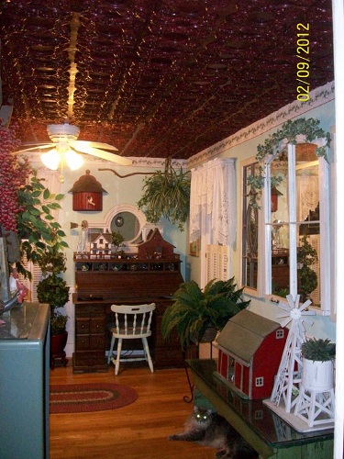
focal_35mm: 34
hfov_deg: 41.8
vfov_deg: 54.0
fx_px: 451
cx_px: 172
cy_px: 230
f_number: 2.8
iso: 320
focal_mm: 5.7
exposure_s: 1/60
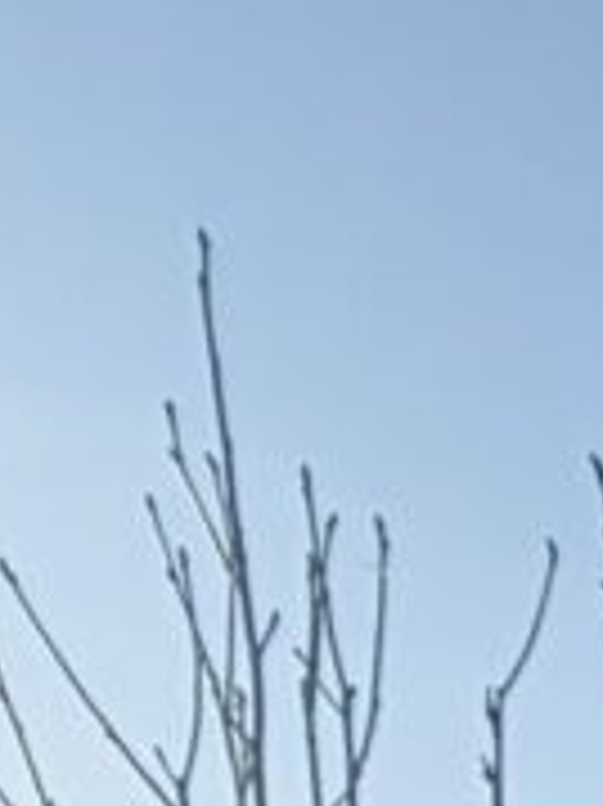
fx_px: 5395
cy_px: 2684
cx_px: 3546
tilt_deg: -4.3
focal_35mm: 232
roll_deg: +1.1
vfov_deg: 7.3
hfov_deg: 4.7
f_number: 1.8
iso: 25
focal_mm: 4.25
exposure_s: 1/822
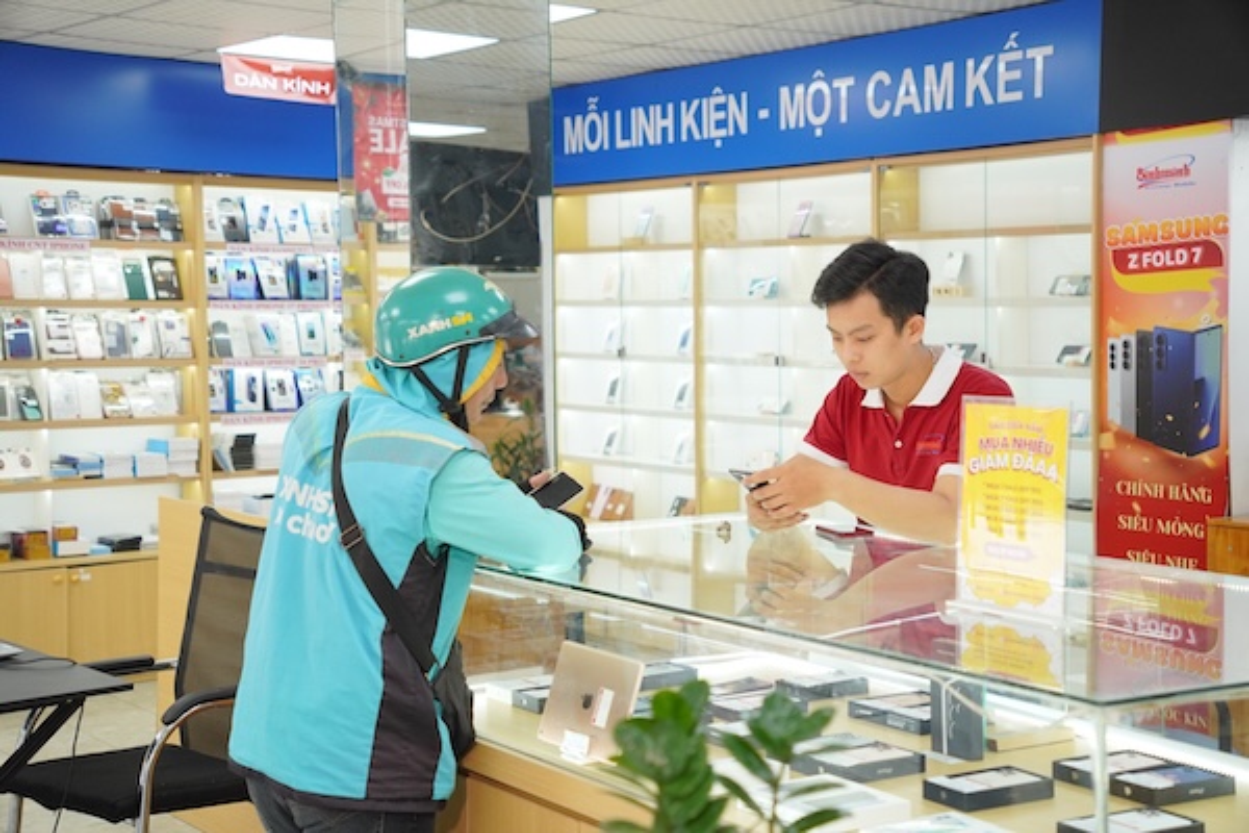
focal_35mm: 54
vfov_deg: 24.9
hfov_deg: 36.7
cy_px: 416
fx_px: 1884
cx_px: 624
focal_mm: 36.2
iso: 800
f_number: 2.8
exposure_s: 1/500
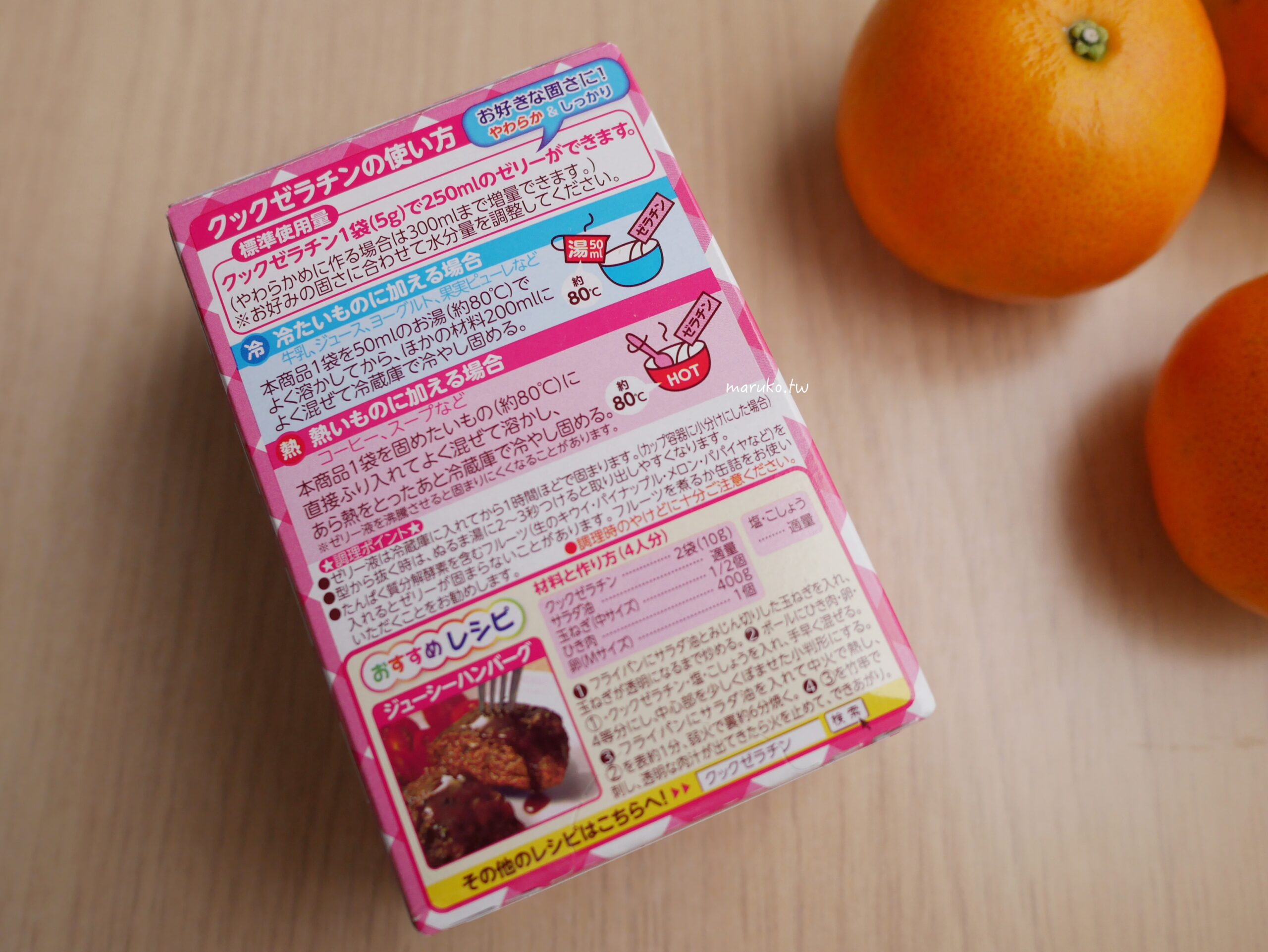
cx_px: 634
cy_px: 476
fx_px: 1099
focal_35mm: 30
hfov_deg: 59.9
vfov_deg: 46.8
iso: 500
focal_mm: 15
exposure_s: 1/60
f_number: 2.8
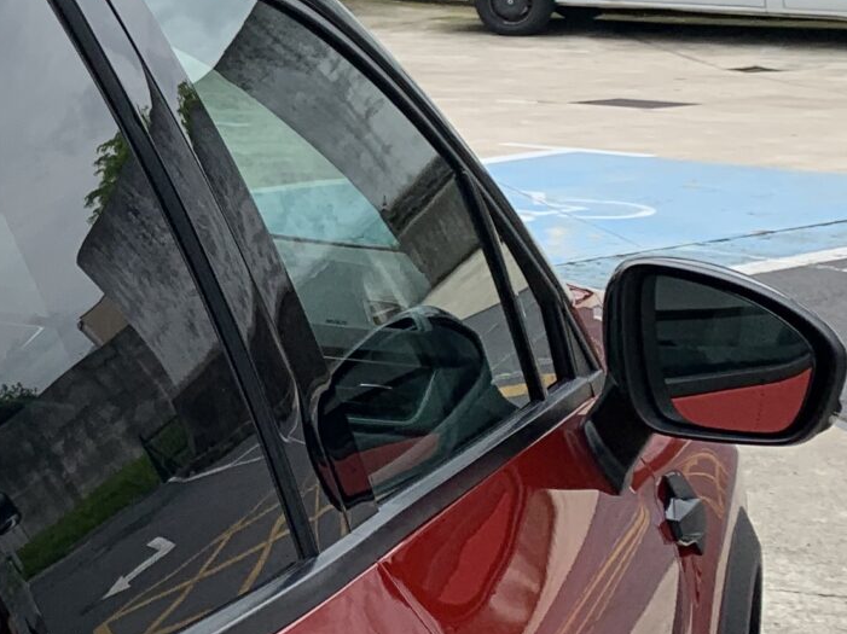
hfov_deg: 18.5
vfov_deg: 15.3
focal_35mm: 95
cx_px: -400
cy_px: 2
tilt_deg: -2.3
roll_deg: +0.4
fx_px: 2323
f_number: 1.8
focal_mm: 4.25
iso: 25
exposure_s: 1/2681
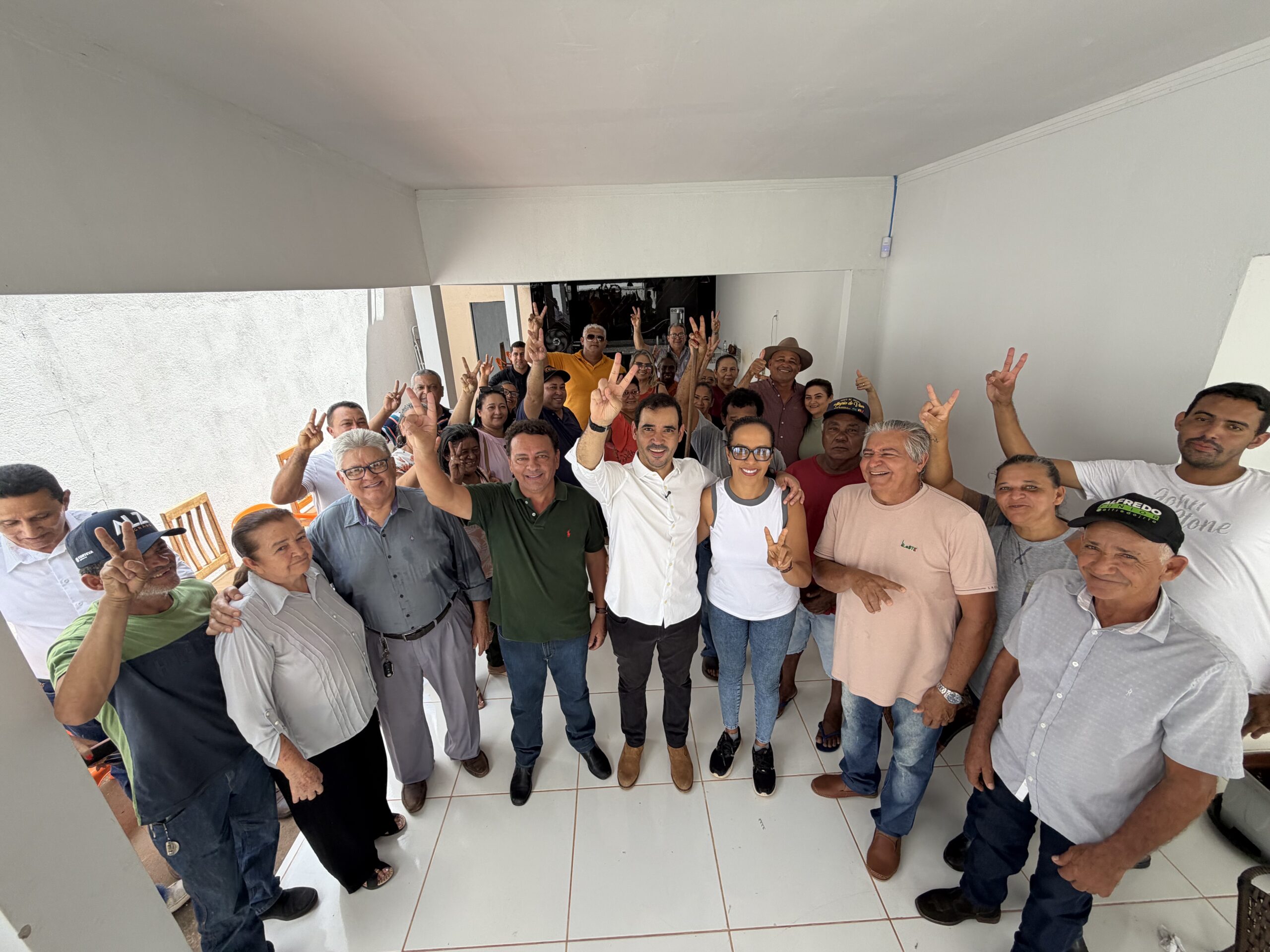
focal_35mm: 14
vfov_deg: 85.7
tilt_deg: -20.9
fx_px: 514
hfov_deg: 102.1
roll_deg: +2.4
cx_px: 635
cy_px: 476
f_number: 2.2
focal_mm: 2.22
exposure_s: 1/234
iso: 40
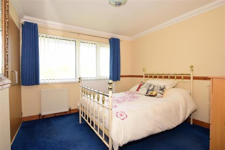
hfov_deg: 92.5
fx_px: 108
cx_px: 112
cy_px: 75
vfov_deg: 69.6
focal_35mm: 17
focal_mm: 11.5
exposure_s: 1/60
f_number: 5
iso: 200
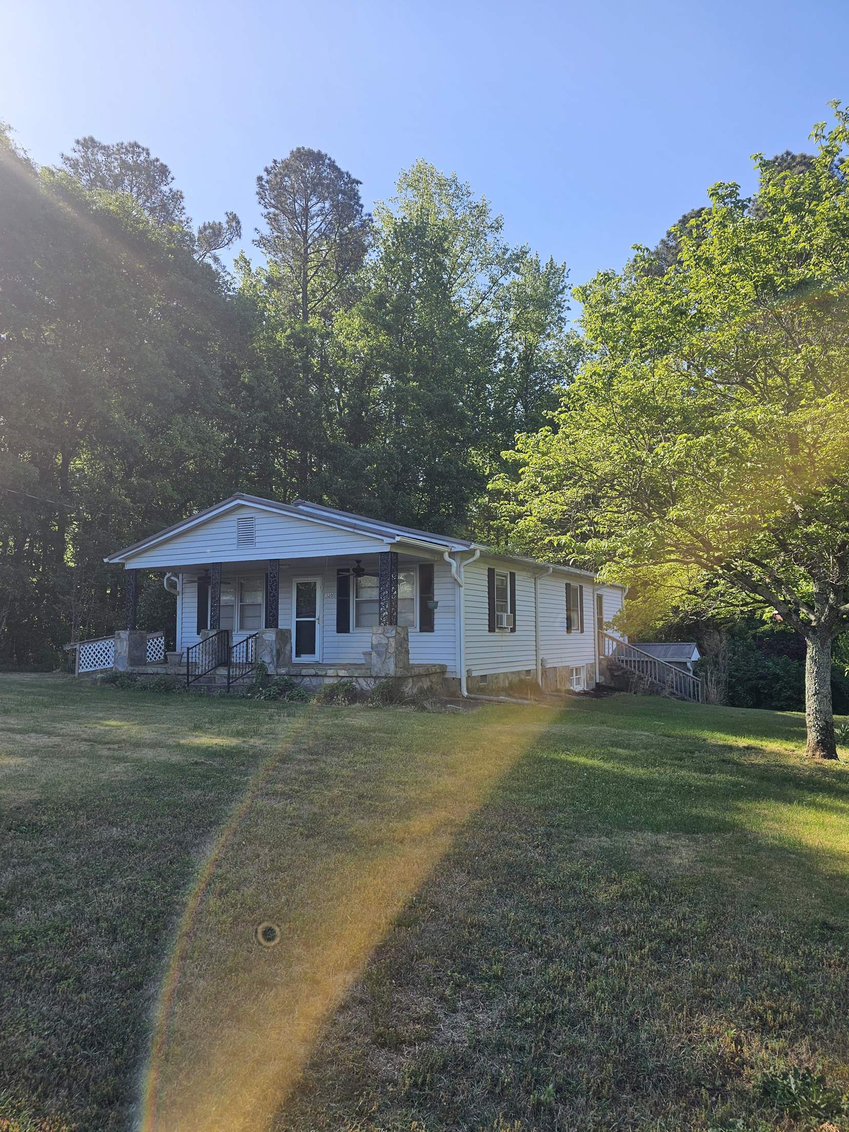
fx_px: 785
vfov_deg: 71.6
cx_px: 431
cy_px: 574
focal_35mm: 24
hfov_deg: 56.8
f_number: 1.7
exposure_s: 1/385
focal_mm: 6.3
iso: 10
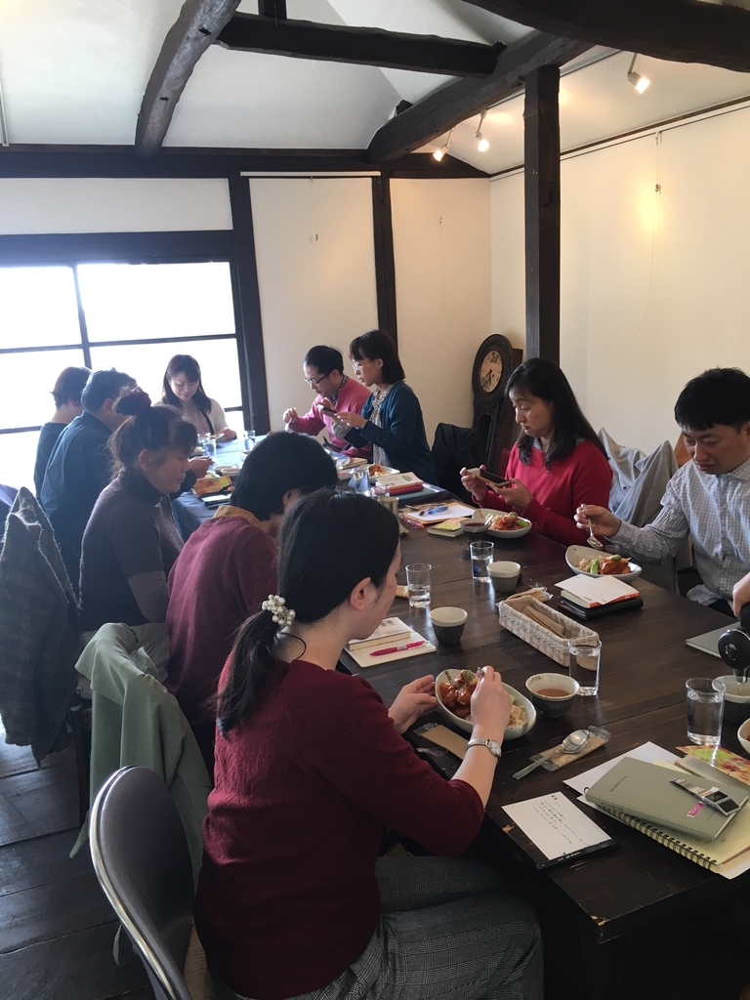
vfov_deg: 61.7
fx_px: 838
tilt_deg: -12.8
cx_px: 375
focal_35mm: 29
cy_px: 500
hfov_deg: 48.2
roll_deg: +3.2
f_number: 2.2
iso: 32
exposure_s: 1/30
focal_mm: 4.15
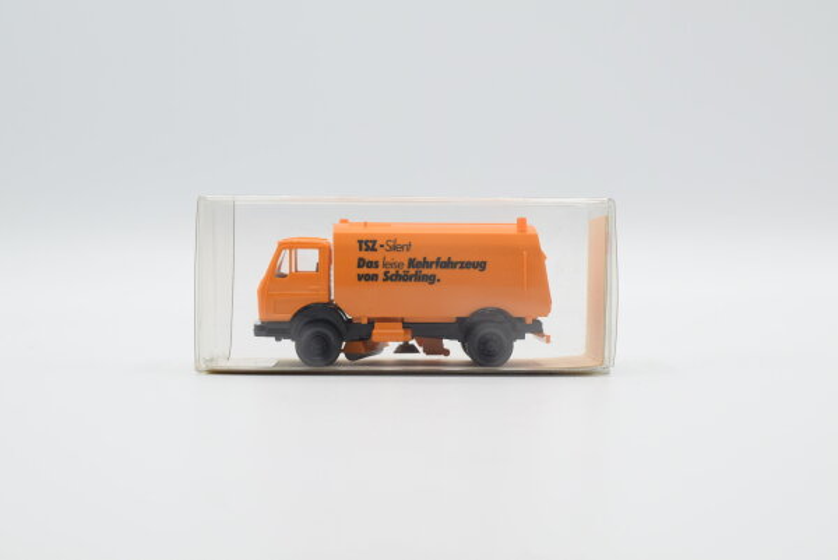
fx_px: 1223
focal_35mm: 52
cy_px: 280
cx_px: 419
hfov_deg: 37.8
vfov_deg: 25.8
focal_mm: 35
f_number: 8
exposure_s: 1/200
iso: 400
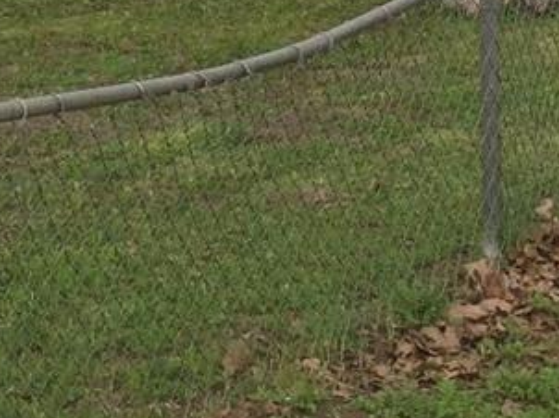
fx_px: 2324
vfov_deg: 10.0
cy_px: -200
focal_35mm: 144
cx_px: -4
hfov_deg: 13.5
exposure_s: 1/1980
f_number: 2.2
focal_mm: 4.15
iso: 32
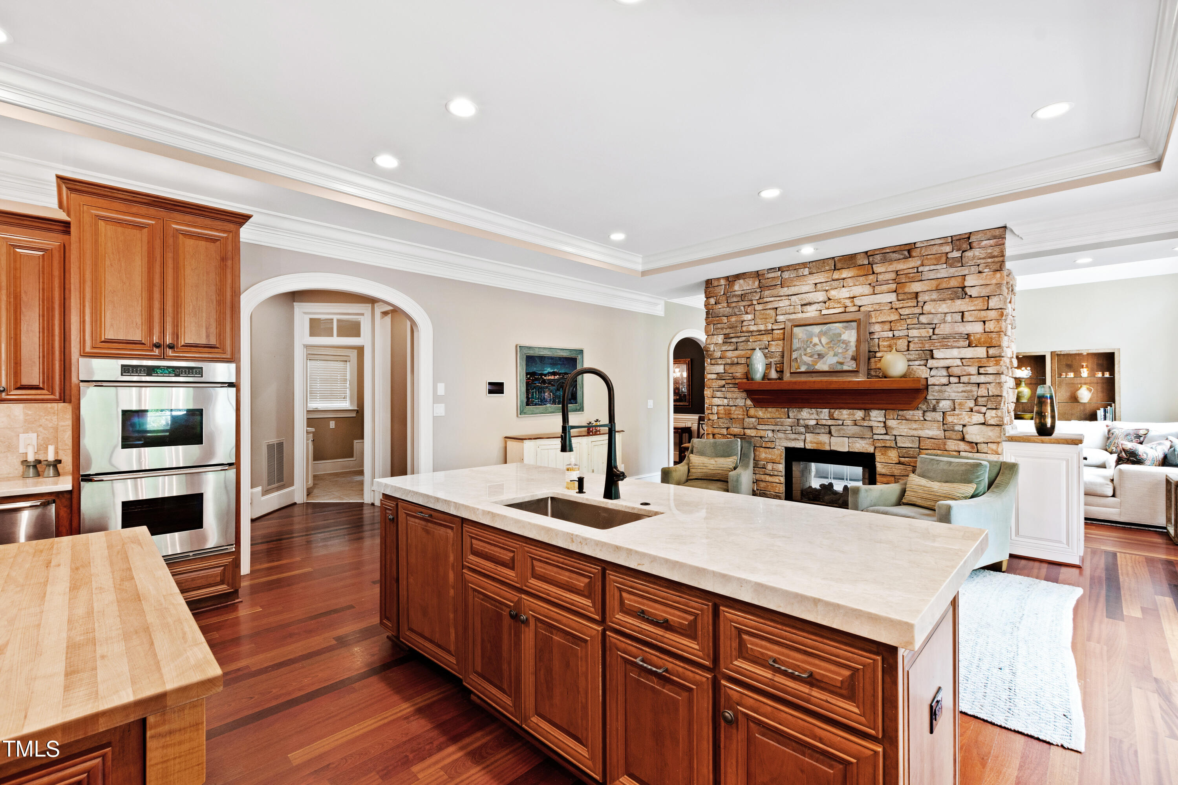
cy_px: 392
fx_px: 491
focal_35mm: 15
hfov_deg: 100.4
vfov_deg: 77.3
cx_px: 589
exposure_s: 1/1.67
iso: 100
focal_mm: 10
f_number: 8
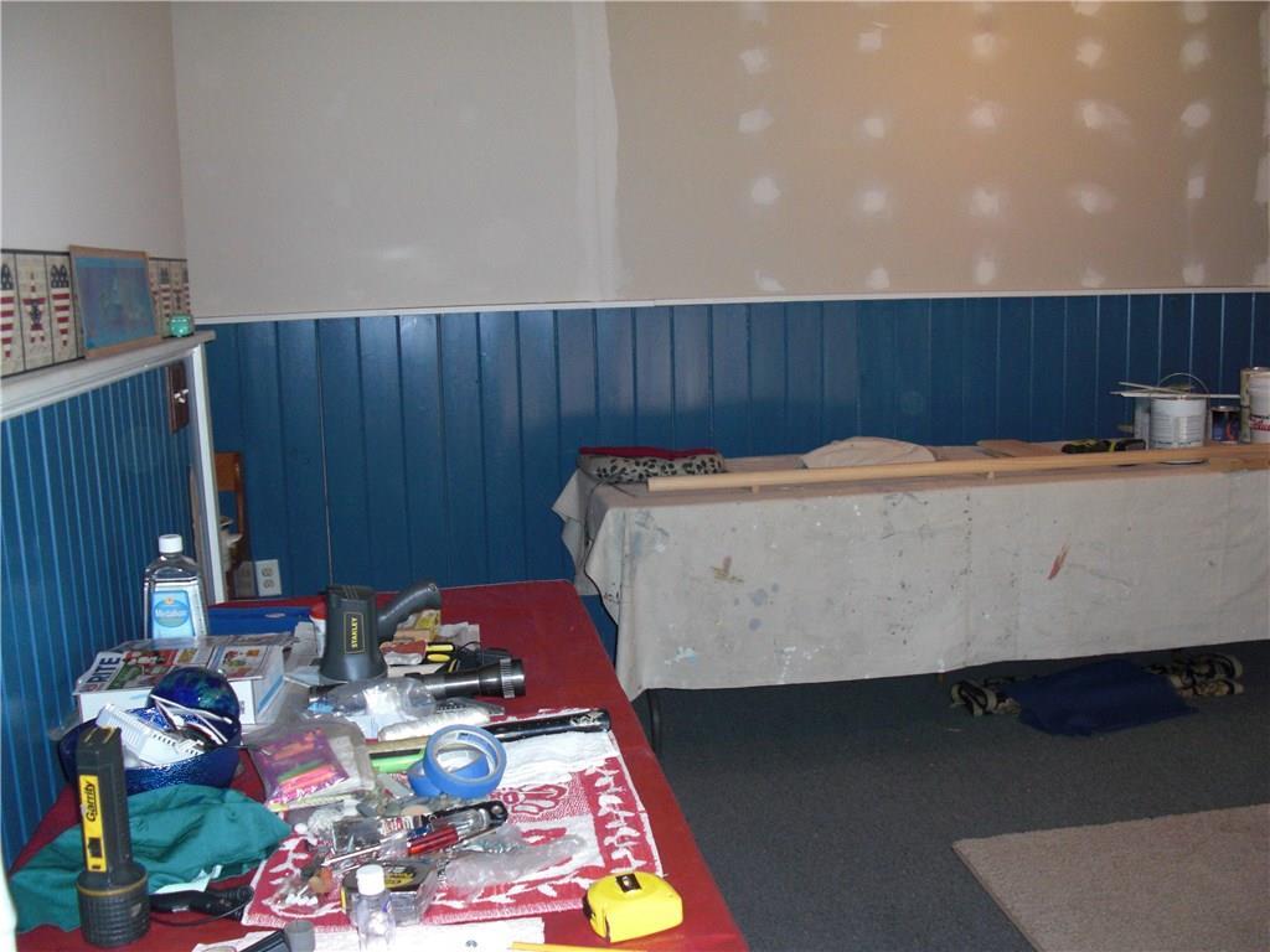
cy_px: 476
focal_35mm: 36
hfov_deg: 51.4
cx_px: 635
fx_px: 1321
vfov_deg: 39.7
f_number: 2.8
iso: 200
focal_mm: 6.3
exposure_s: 1/60
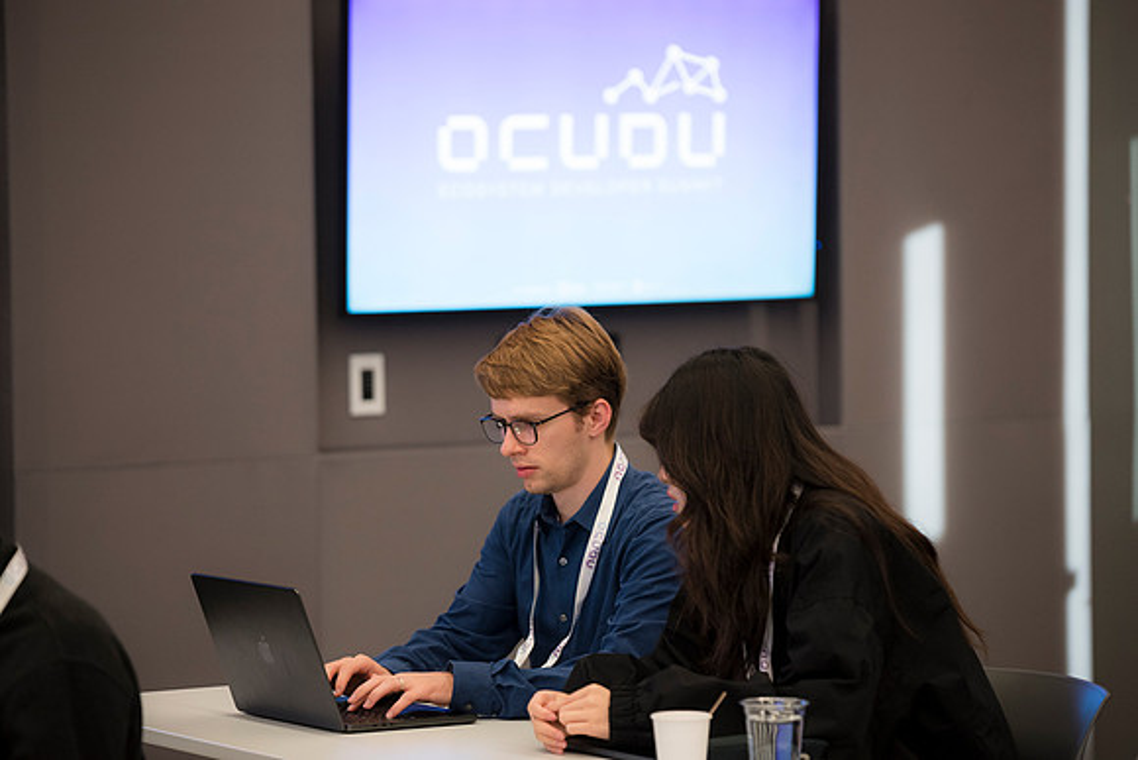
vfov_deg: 8.9
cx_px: 569
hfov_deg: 13.2
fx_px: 4901
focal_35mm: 155
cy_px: 380
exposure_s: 1/125
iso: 1000
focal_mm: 155
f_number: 2.8
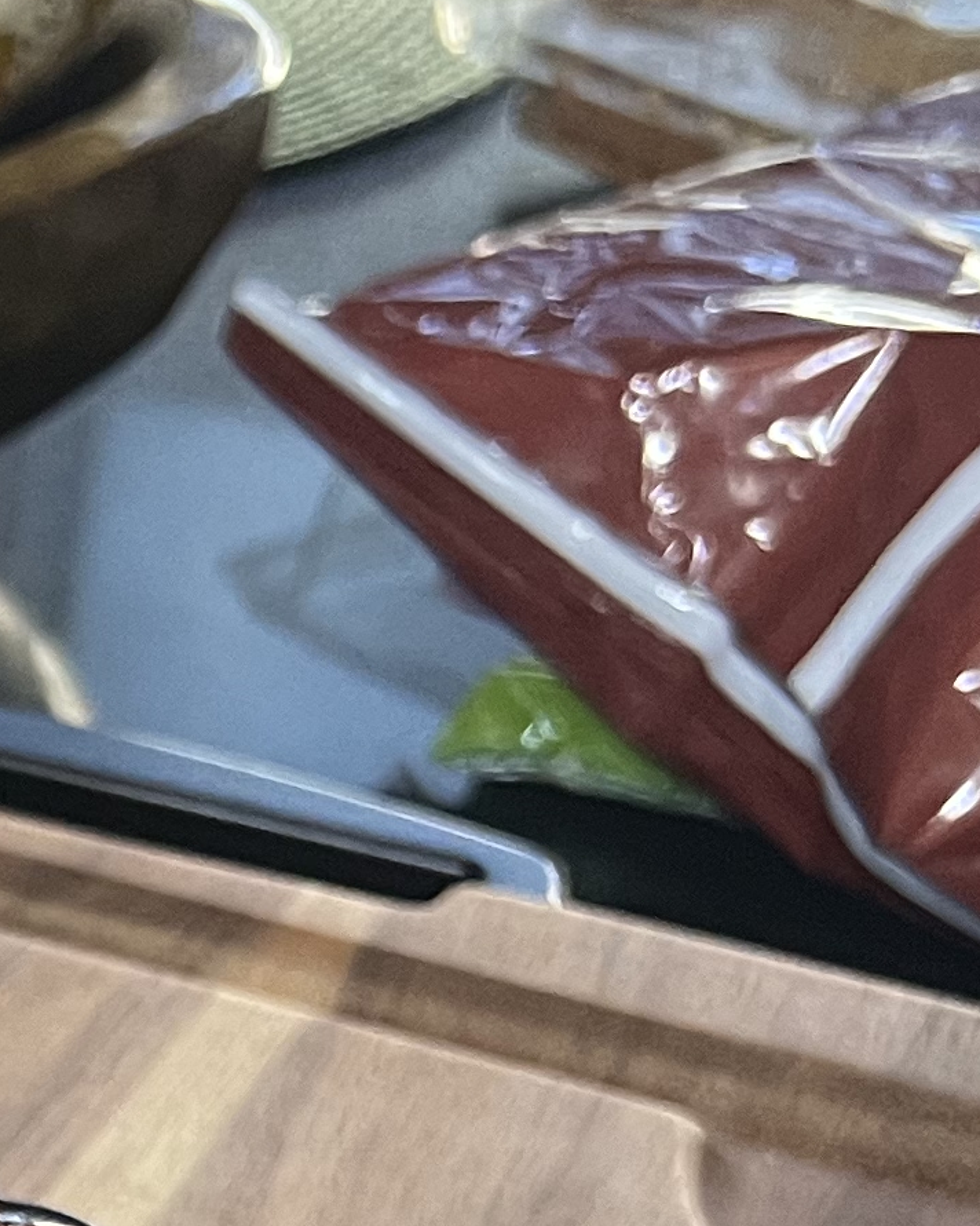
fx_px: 4169
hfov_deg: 11.6
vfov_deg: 15.9
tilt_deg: -38.7
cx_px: -1159
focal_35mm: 115
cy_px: 1550
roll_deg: +3.6
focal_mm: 5.7
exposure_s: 1/60
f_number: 1.5
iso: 250
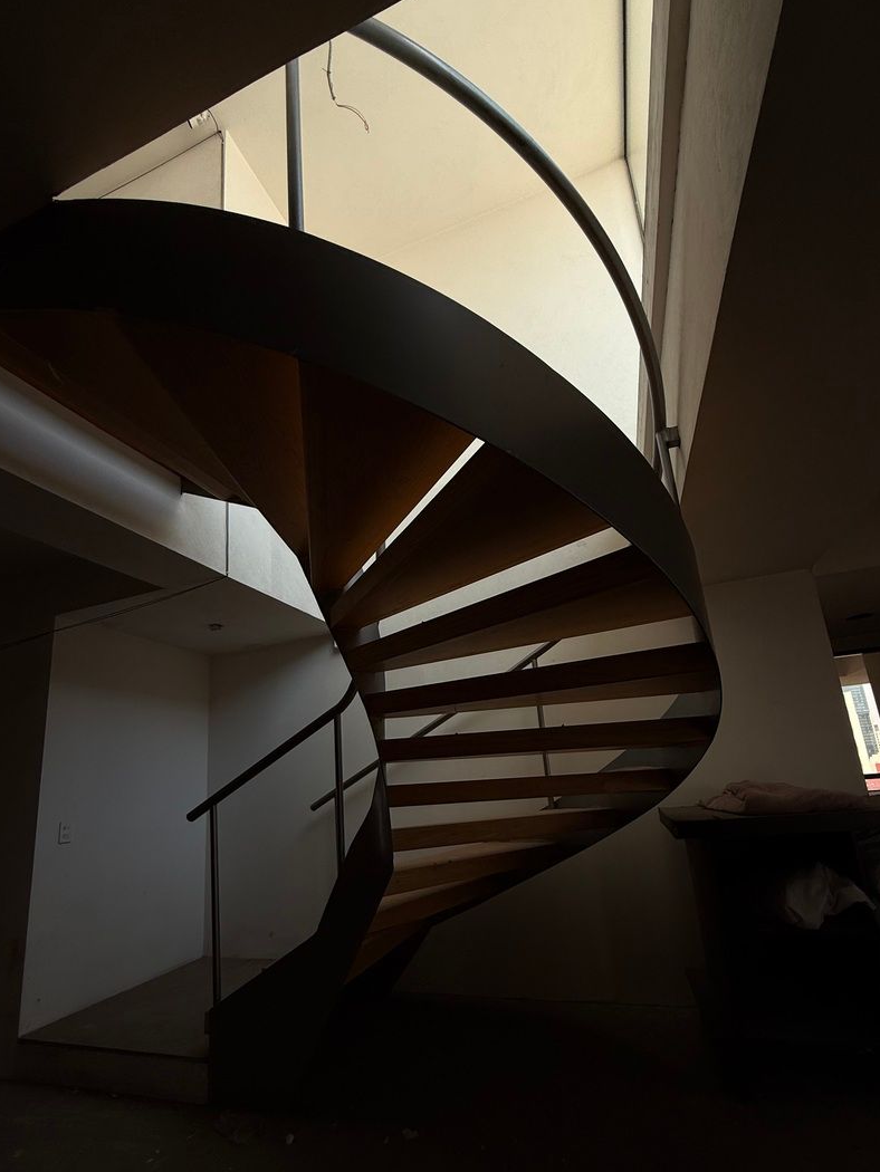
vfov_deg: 94.0
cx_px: 439
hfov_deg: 78.1
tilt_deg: +13.8
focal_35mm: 16
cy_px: 663
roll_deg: +4.5
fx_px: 542
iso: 64
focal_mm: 2.22
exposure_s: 1/370
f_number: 2.2
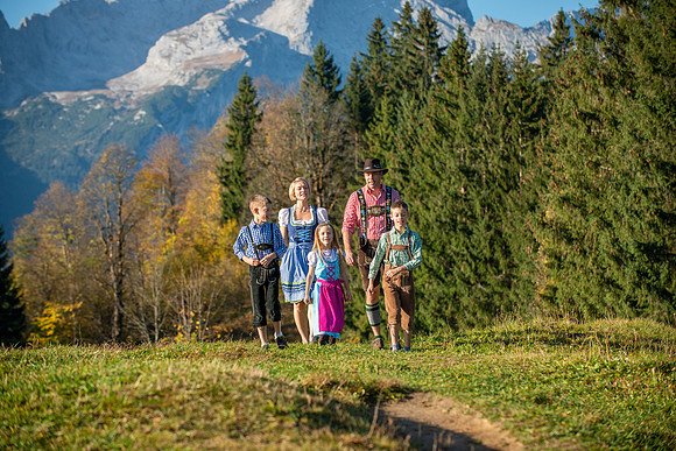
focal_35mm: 116
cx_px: 338
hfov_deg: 17.6
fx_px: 2179
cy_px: 226
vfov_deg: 11.8
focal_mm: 116
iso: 200
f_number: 5
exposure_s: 1/1600
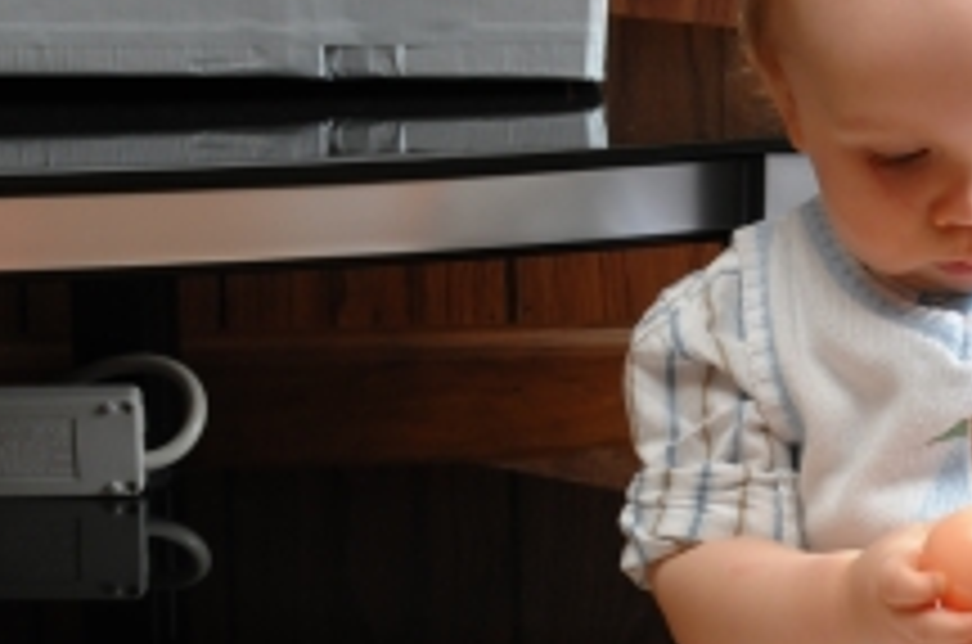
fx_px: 4499
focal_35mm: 167
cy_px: 439
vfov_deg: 8.2
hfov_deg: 12.2
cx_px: 972
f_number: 11
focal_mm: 50
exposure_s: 1/60
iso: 800
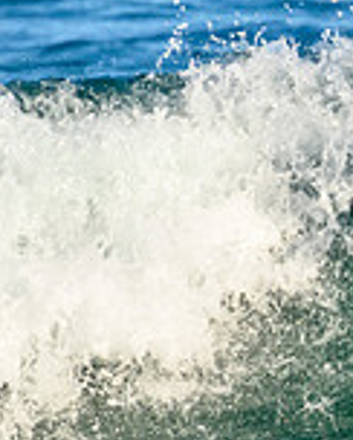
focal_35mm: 2862
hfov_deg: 0.5
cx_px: 648
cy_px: 219
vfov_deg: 0.7
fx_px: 37301
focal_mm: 800
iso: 2000
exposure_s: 1/2000
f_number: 11
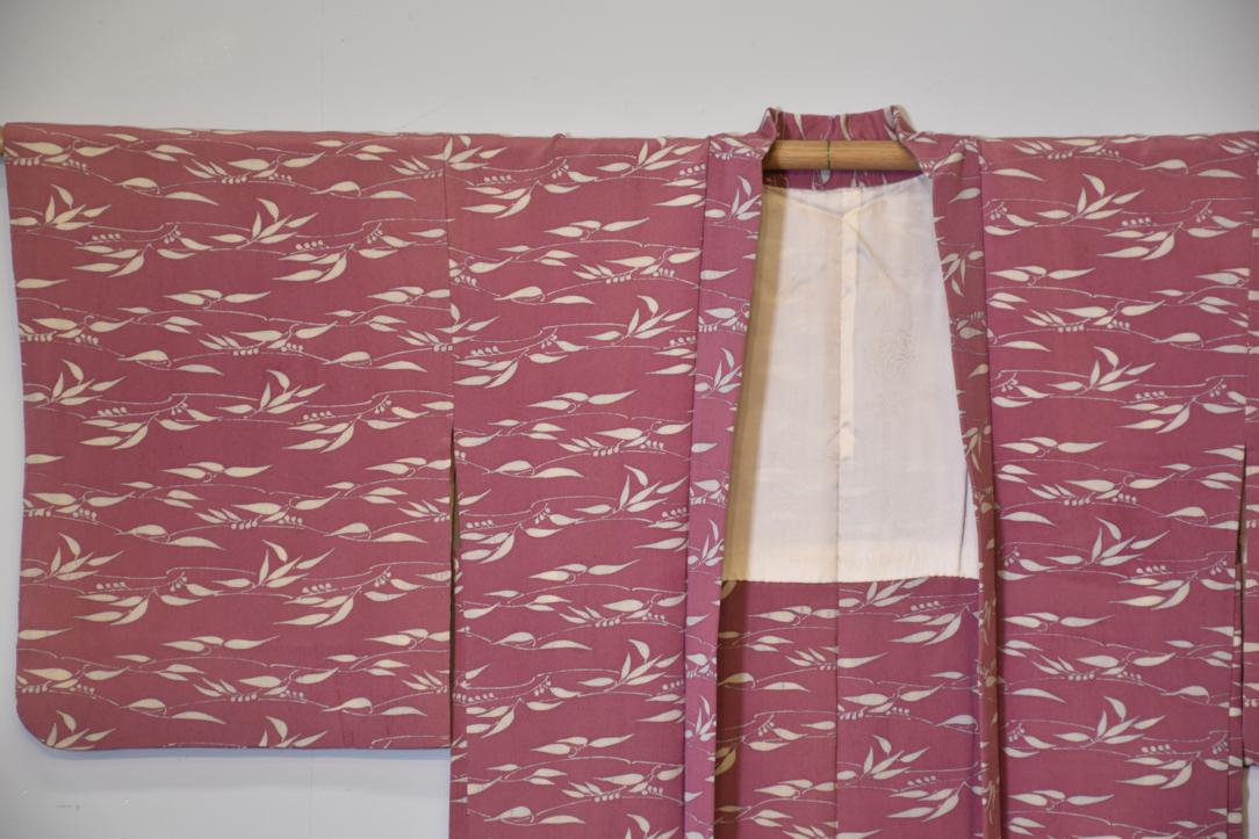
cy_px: 420
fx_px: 4459
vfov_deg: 10.8
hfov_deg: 16.1
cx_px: 630
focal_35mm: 128
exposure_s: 1/40
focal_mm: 85
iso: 400
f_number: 5.3
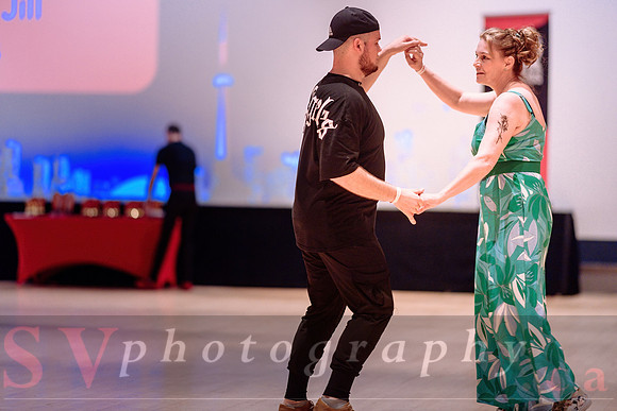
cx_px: 308
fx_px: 2139
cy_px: 169
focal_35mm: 125
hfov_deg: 16.4
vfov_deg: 11.0
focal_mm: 105
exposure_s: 1/125
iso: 1600
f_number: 1.4
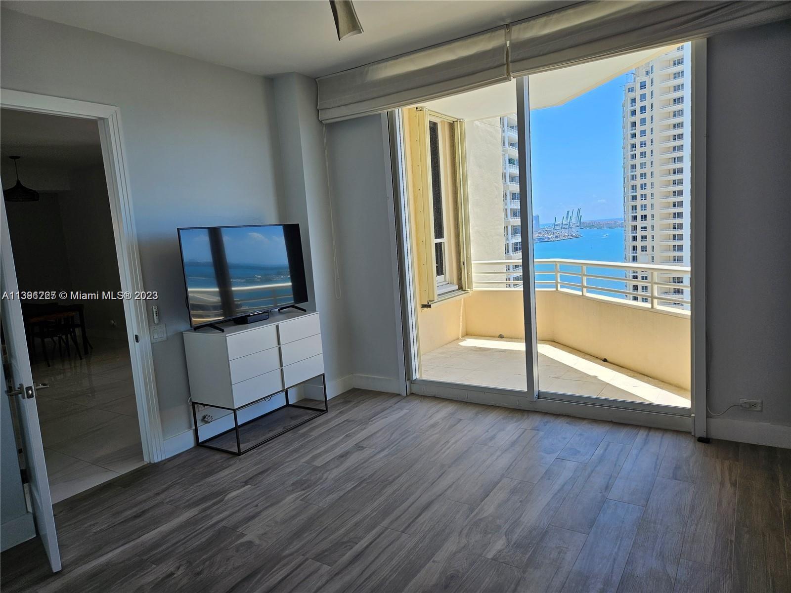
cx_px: 396
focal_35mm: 23
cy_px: 296
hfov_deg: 73.9
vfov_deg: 58.9
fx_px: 526
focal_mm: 5.4
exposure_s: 1/212
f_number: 1.8
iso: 25
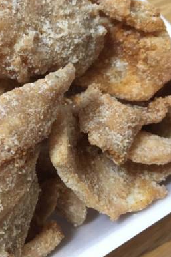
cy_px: 109
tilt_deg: -56.5
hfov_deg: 27.8
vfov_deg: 41.8
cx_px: 22
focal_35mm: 47
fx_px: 335
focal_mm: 4.15
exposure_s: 1/30
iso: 200
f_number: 2.2
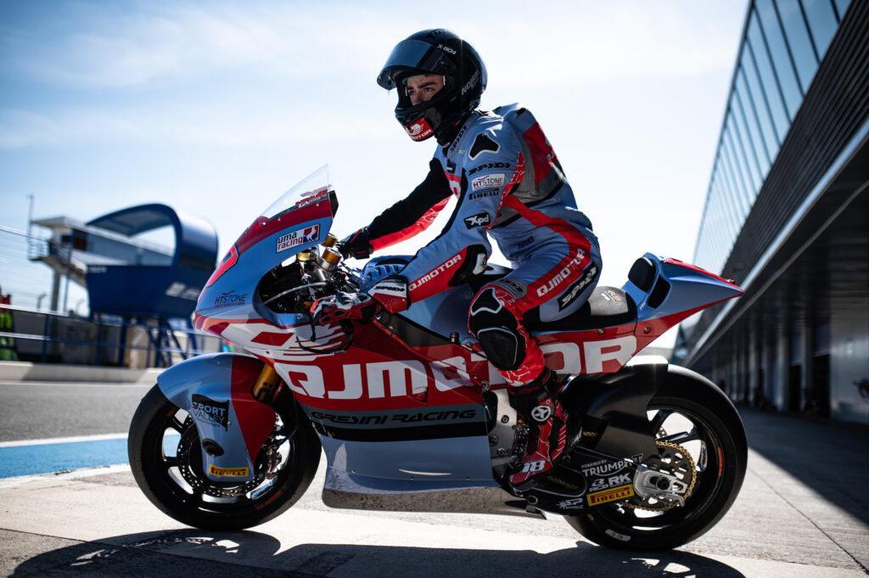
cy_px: 289
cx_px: 434
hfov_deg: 54.5
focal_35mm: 35
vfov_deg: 37.8
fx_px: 844
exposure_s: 1/4000
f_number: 2
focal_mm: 35
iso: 50
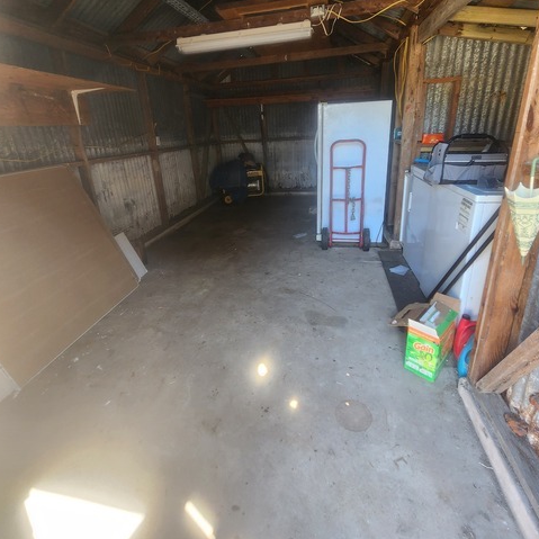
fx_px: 282
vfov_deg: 86.9
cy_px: 231
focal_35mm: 16
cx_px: 267
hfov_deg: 87.4
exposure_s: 1/60
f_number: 2.2
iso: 200
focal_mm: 2.2
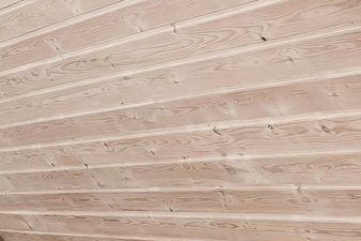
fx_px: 1468
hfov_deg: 12.0
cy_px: 246
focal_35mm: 146
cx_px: -436
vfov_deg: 9.3
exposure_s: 1/2
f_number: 8
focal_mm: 16.5
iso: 200
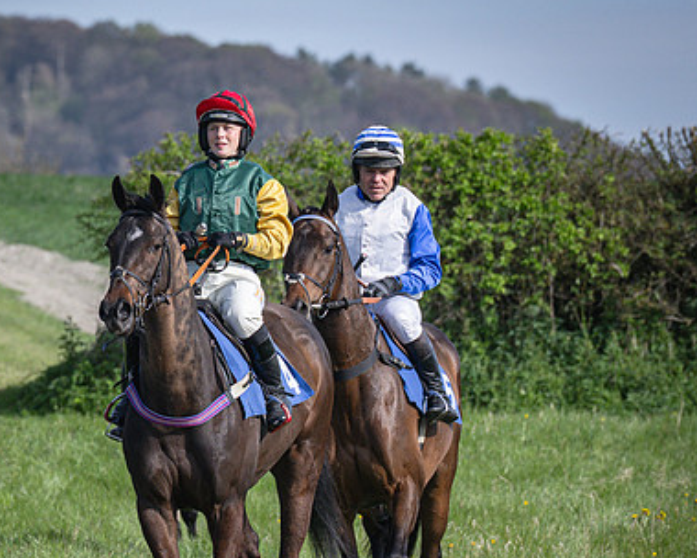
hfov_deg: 3.3
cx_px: 66
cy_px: 394
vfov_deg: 2.7
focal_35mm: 581
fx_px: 11985
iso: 400
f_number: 5.6
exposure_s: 1/1600
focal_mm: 195
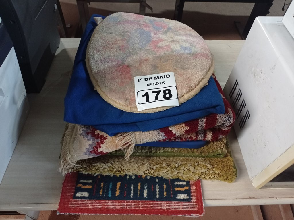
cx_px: 147
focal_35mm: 28
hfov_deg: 63.5
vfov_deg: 49.7
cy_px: 110
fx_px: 238
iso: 785
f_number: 1.79
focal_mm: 4.7
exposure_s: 1/24
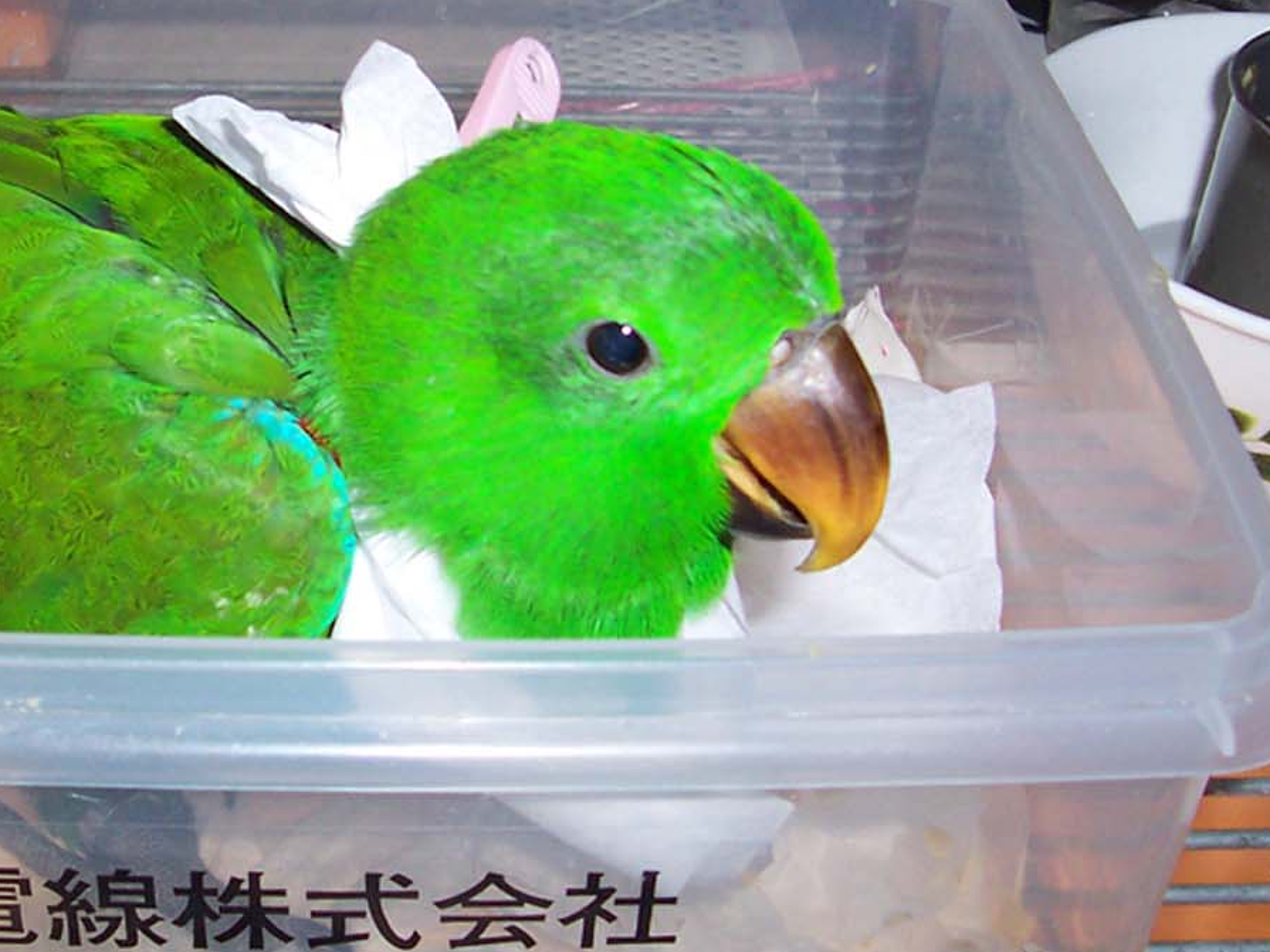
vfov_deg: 23.6
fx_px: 2274
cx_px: 285
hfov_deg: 30.6
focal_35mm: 62
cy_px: 387
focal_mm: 5.6
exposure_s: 1/60
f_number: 2.8
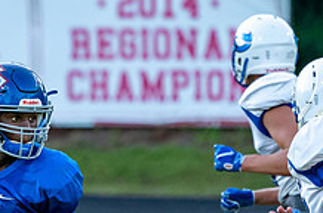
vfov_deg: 1.4
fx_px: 9036
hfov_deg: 2.0
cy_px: 254
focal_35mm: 1010
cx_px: -71
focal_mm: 271
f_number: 5.6
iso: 2500
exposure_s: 1/1000
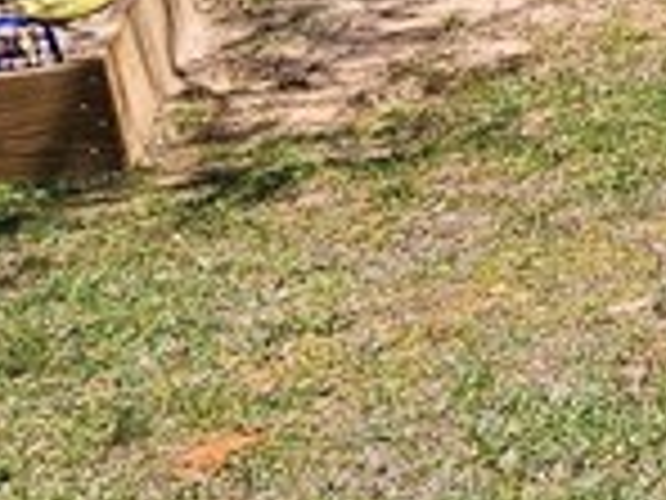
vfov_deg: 16.2
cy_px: 27
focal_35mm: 90
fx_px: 1732
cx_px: 1305
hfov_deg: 16.7
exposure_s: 1/1533
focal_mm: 2.2
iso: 50
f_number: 2.2
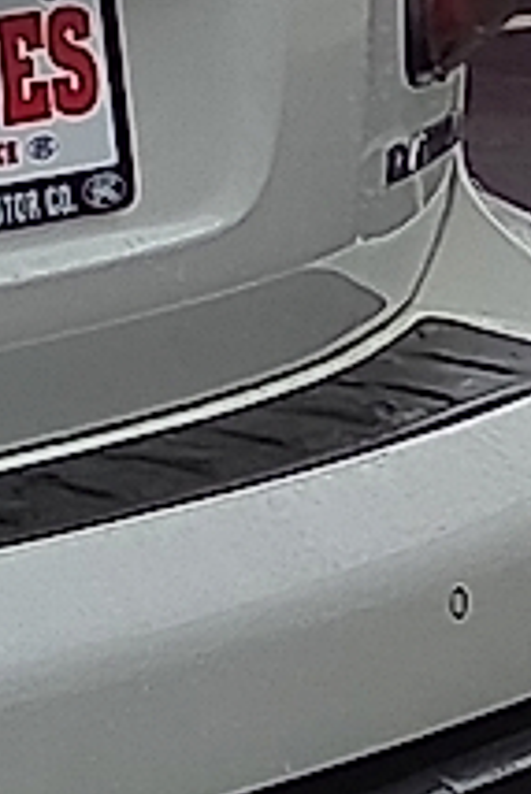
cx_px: -1935
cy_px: -67
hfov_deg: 4.1
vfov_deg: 6.8
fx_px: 6693
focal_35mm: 303
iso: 25
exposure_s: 1/625
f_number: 1.8
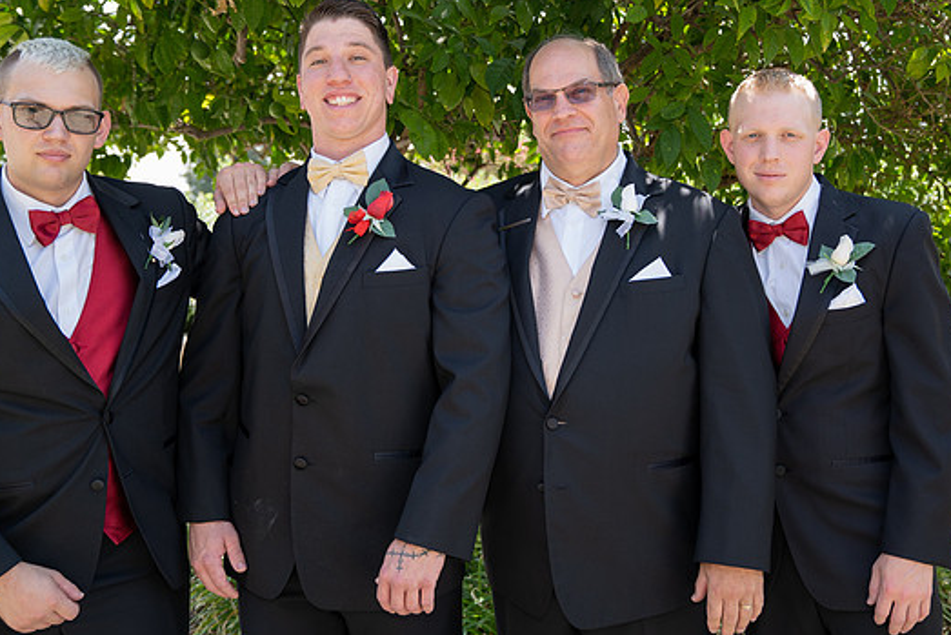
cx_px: 537
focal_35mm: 38
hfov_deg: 50.5
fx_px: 1004
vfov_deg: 34.9
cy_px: 232
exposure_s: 1/200
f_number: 3.5
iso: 160
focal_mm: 29
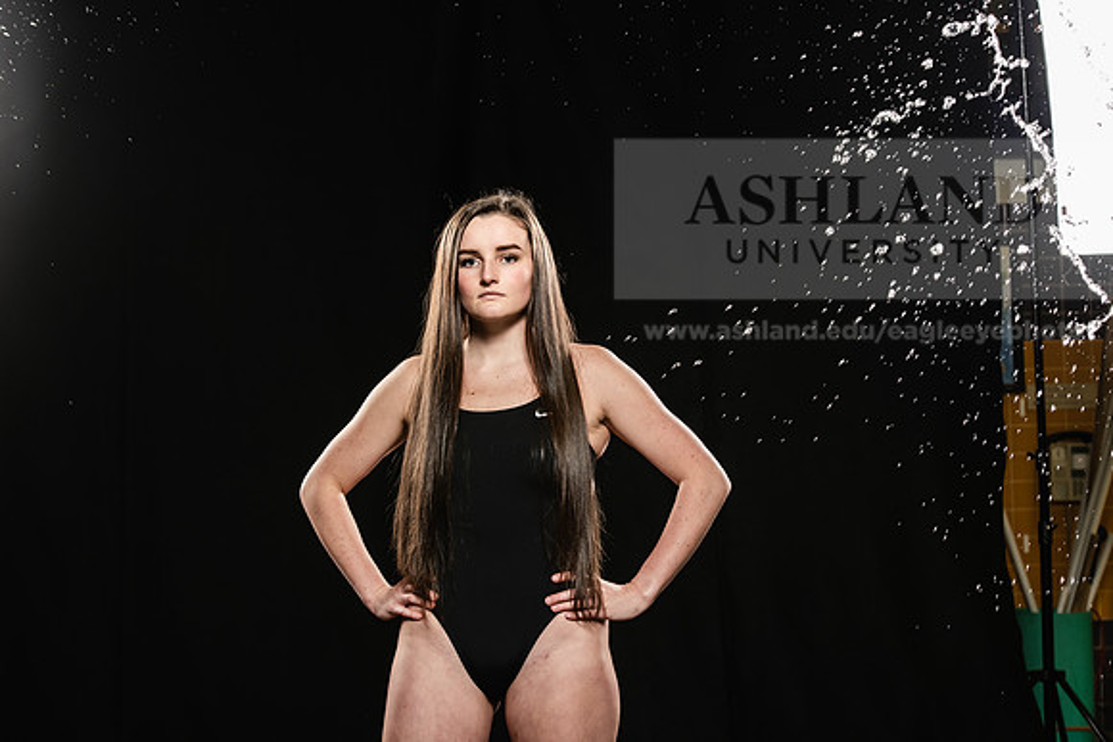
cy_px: 371
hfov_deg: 23.6
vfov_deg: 15.9
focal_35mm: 86
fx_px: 2659
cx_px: 556
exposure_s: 1/200
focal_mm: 86
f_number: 6.3
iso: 500
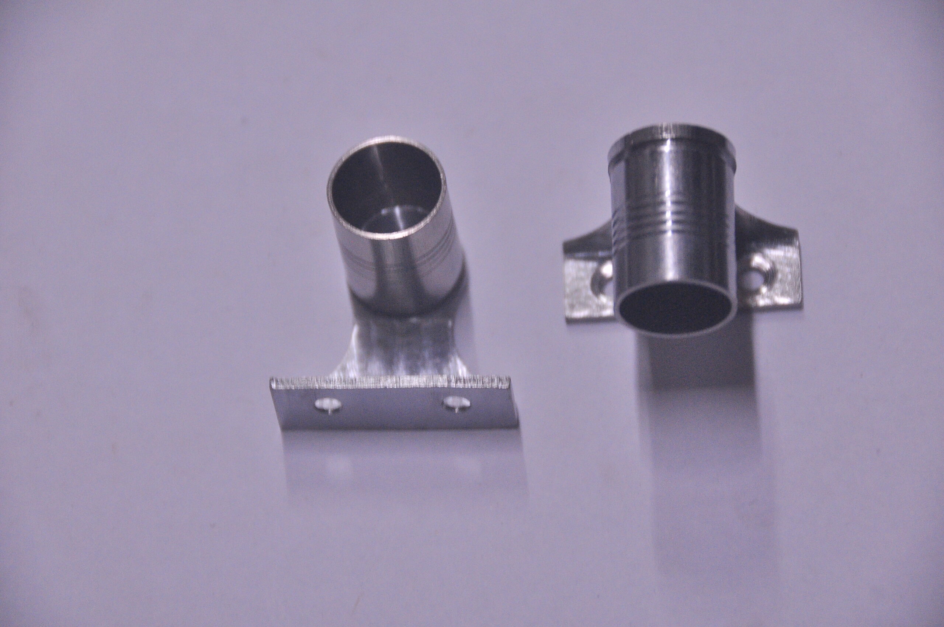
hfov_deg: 8.1
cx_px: 472
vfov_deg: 5.4
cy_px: 314
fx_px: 6678
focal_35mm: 255
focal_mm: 170
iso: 1250
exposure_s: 1/80
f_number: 5.6
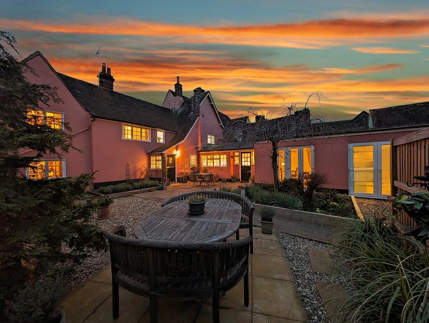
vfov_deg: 94.6
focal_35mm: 12
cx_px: 214
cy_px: 162
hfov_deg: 110.5
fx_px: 149
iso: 315
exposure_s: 1/25
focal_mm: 2.2
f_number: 2
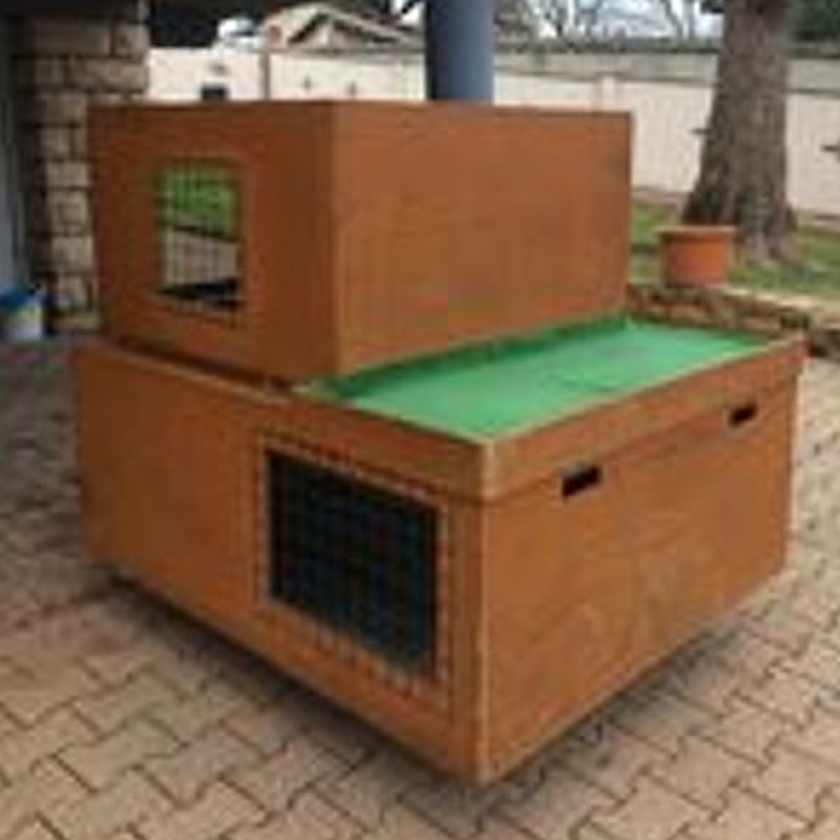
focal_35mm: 35
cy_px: 306
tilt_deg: -11.8
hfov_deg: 47.2
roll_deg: +2.6
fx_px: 961
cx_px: 419
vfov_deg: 46.7
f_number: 2.2
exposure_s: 1/33
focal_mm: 4.15
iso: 80
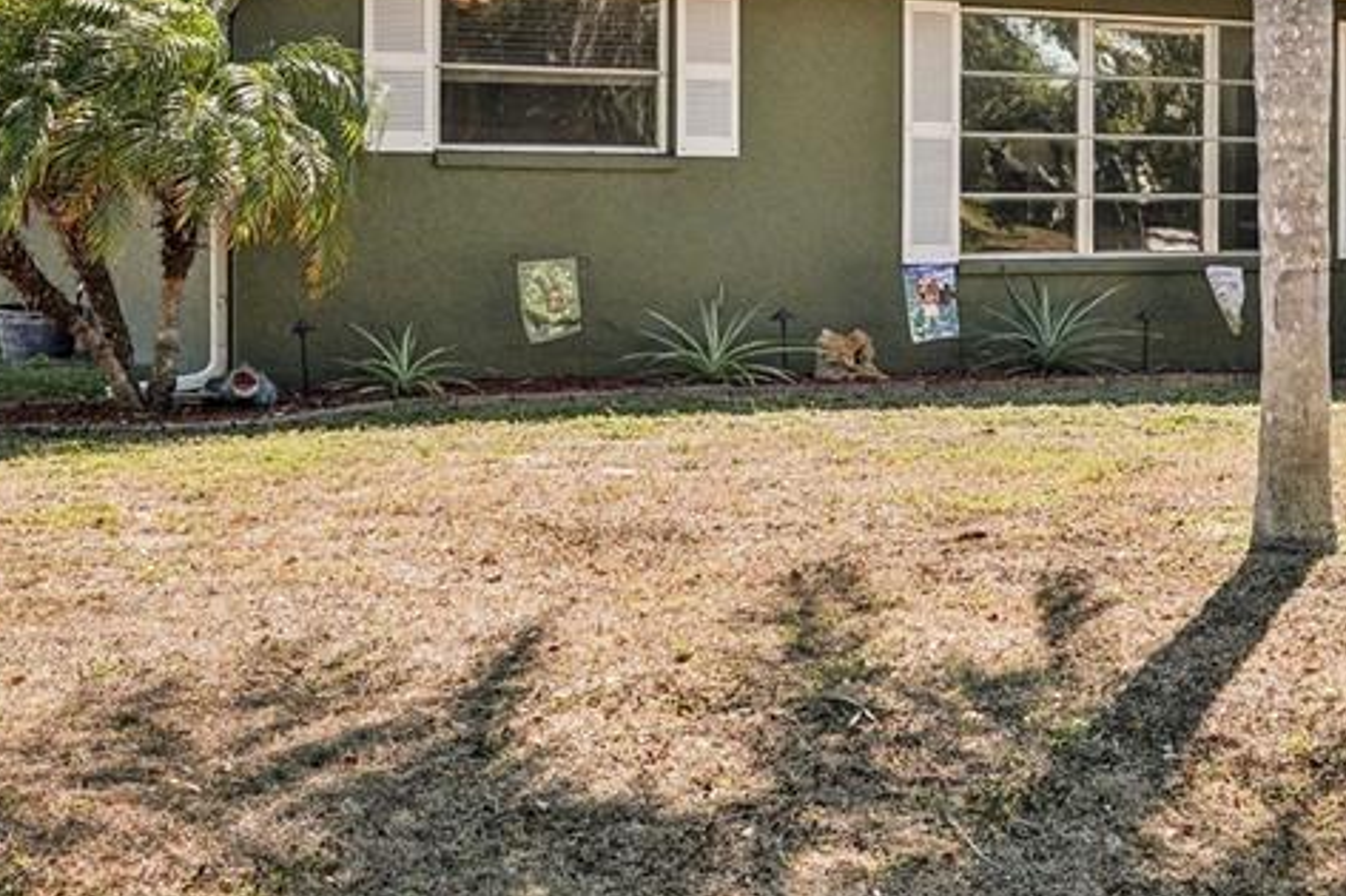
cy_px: 199
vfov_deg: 20.7
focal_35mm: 65
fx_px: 2429
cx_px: 1278
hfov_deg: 29.4
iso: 400
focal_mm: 30
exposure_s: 1/640
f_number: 8
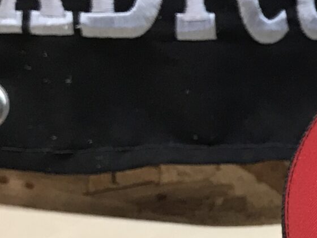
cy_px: 230
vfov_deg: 11.5
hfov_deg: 14.2
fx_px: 1172
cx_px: 507
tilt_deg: -15.8
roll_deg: +0.9
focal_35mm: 128
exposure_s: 1/24
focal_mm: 3.99
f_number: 1.8
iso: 40
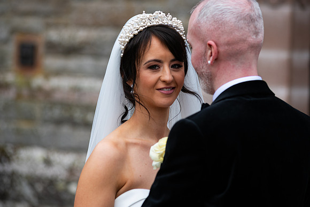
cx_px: 155
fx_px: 1335
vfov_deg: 8.9
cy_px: 104
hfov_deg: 13.2
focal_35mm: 155
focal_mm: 155
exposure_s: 1/160
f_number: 3.5
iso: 160
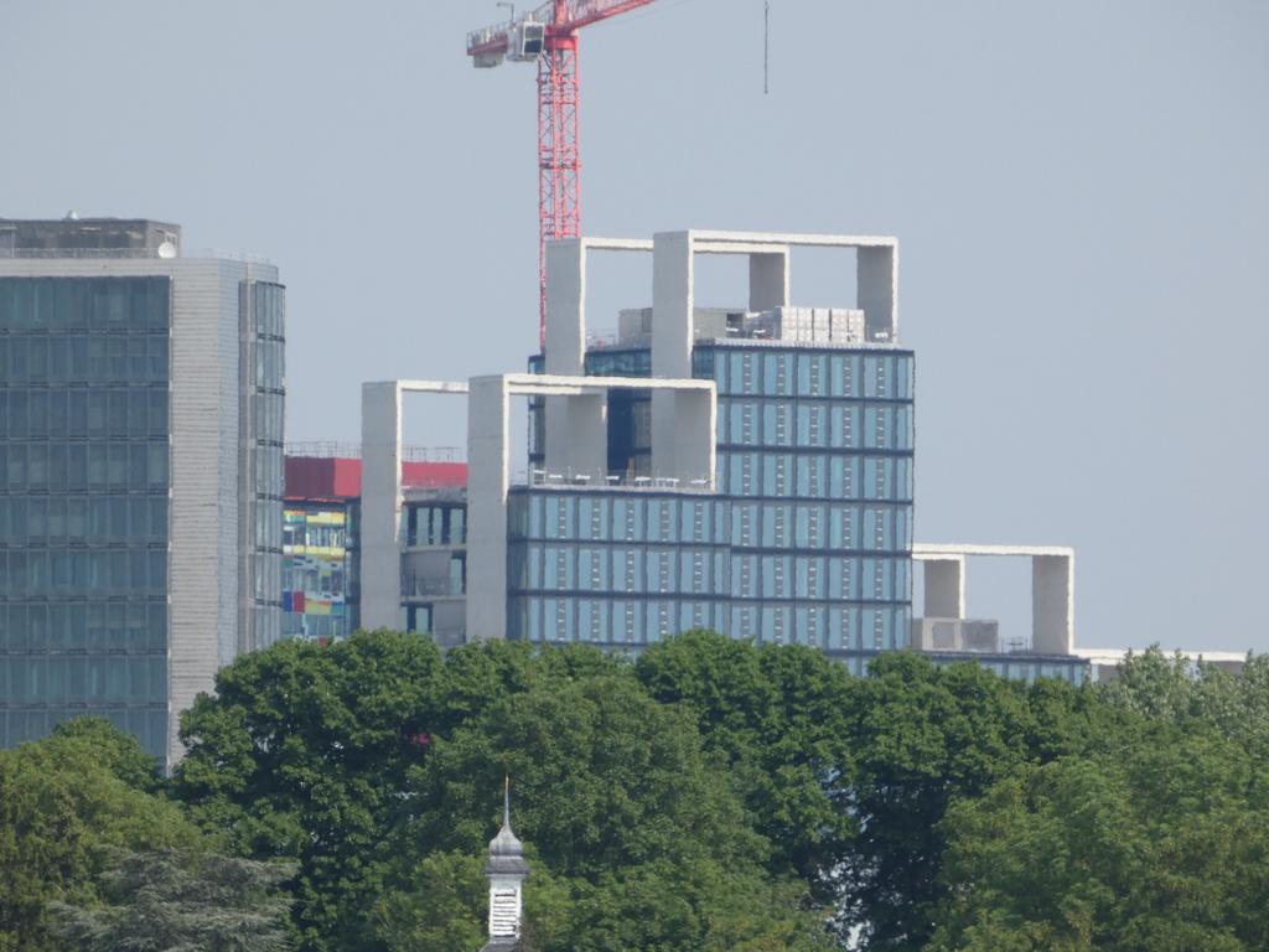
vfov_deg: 2.5
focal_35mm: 584
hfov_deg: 3.4
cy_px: 476
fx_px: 21409
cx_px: 634
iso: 80
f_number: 8
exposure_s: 1/160
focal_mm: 104.7
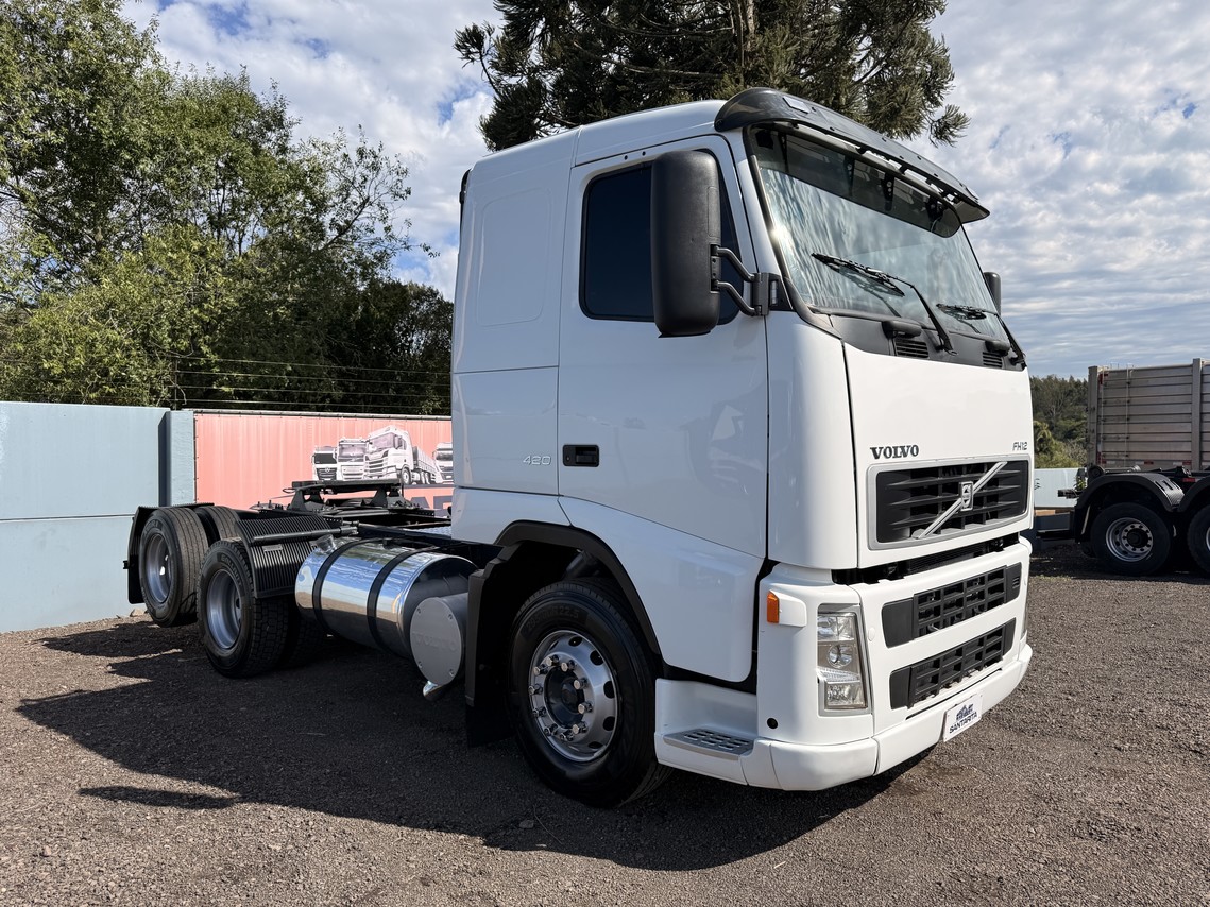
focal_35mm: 24
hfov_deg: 71.6
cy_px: 454
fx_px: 839
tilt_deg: +2.4
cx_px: 605
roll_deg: +1.0
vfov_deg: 56.8
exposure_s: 1/4673
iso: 80
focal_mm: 6.76
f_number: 1.78
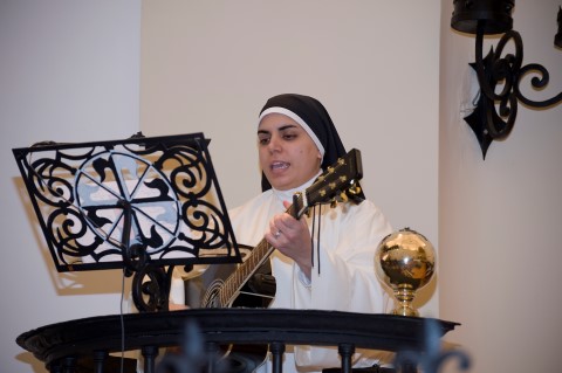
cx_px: 281
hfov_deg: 17.7
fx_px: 1809
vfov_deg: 11.8
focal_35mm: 116
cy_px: 186
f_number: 4.8
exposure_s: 1/40
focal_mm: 116
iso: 400
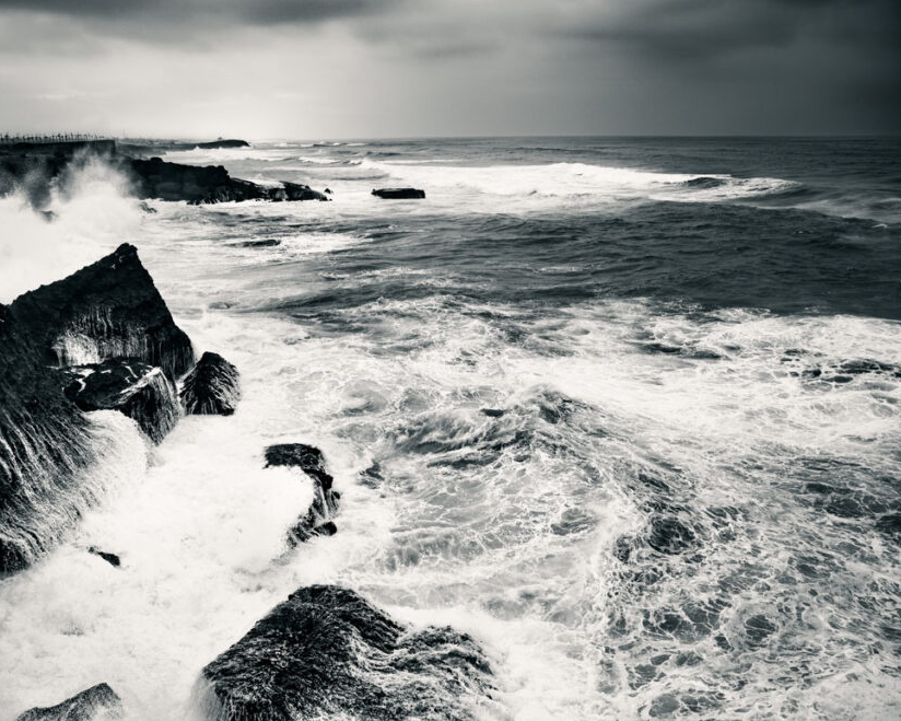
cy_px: 363
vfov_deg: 51.5
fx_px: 747
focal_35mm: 28
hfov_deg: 61.9
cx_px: 383
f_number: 4
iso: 100
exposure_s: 1/320
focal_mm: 24
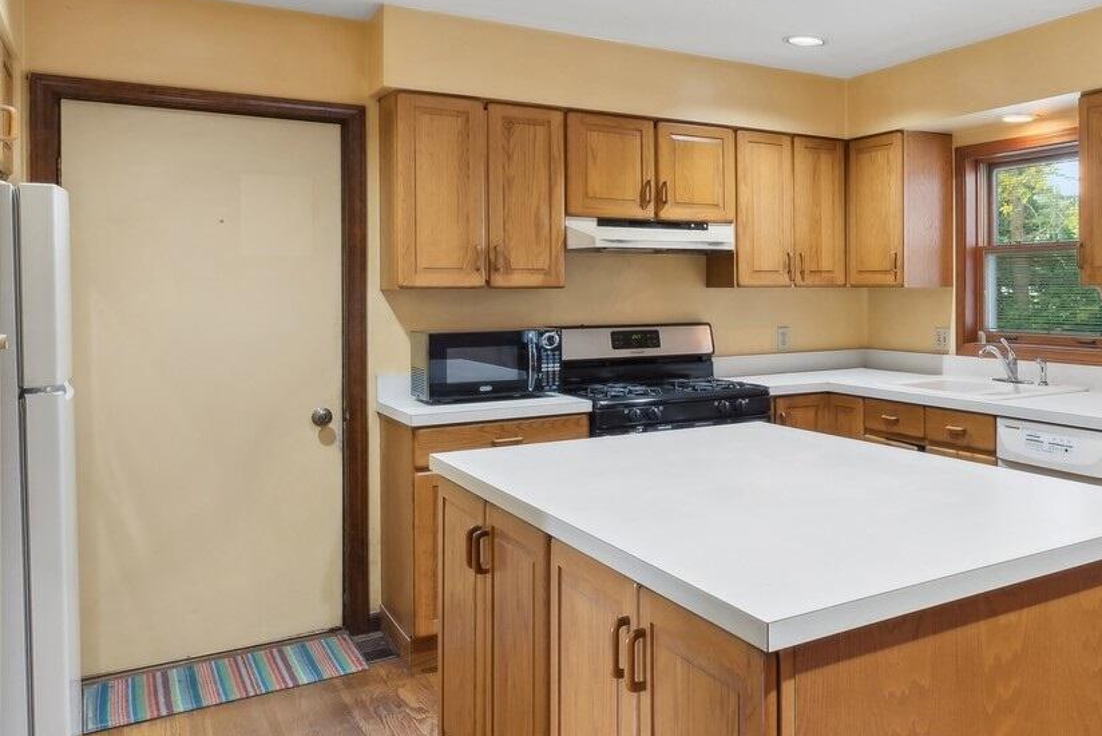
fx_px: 1010
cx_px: 1006
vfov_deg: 39.7
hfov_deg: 50.3
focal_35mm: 33
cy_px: 277
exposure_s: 1/2.5
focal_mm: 17
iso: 200
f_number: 11
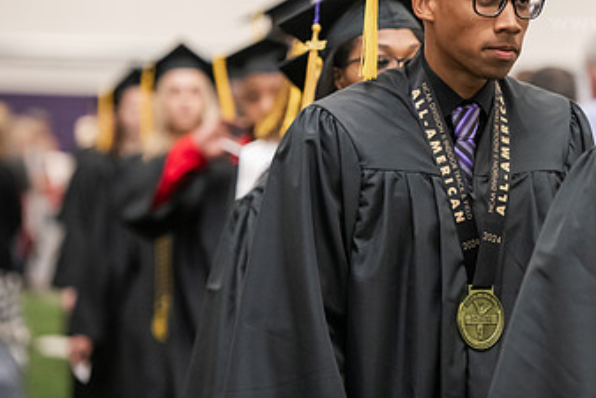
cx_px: 469
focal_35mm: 241
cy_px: 59
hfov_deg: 8.5
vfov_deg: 5.7
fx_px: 3991
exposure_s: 1/200
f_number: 3.2
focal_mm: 140
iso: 2500
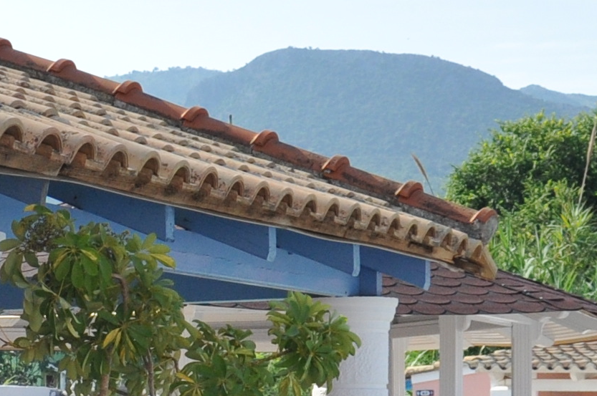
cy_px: 453
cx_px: -152
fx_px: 2302
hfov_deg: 14.2
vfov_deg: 9.7
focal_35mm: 139
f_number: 5.6
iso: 400
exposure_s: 1/1600
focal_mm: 18
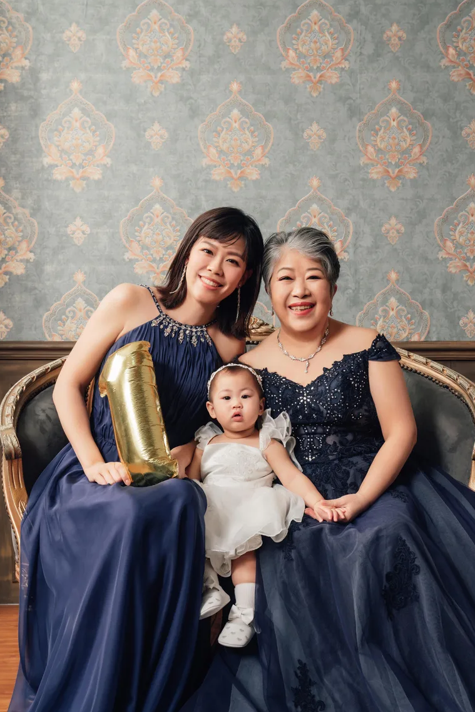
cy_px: 415
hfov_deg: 28.1
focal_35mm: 48
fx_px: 950
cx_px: 263
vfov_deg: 41.0
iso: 400
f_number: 5.6
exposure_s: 1/125
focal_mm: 39
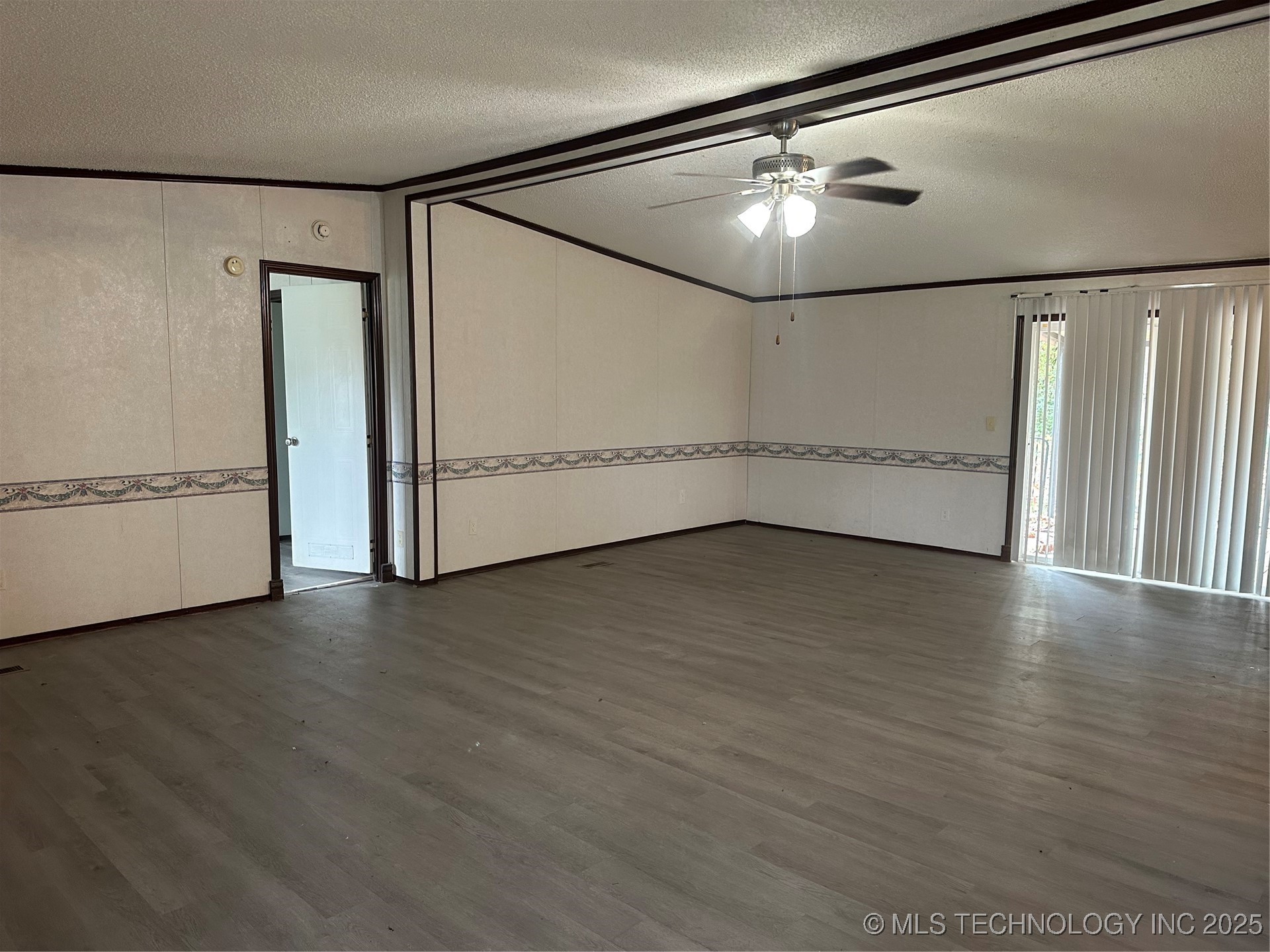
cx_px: 635
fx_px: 881
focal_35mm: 24
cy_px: 476
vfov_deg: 56.8
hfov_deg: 71.6
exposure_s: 1/60
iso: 320
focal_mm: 6.86
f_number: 1.78
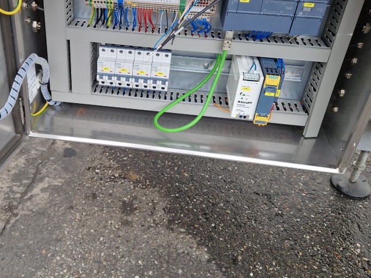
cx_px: 128
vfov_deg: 38.3
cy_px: 99
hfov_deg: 49.4
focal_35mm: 37
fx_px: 396
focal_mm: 5.4
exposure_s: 1/180
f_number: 1.8
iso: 80
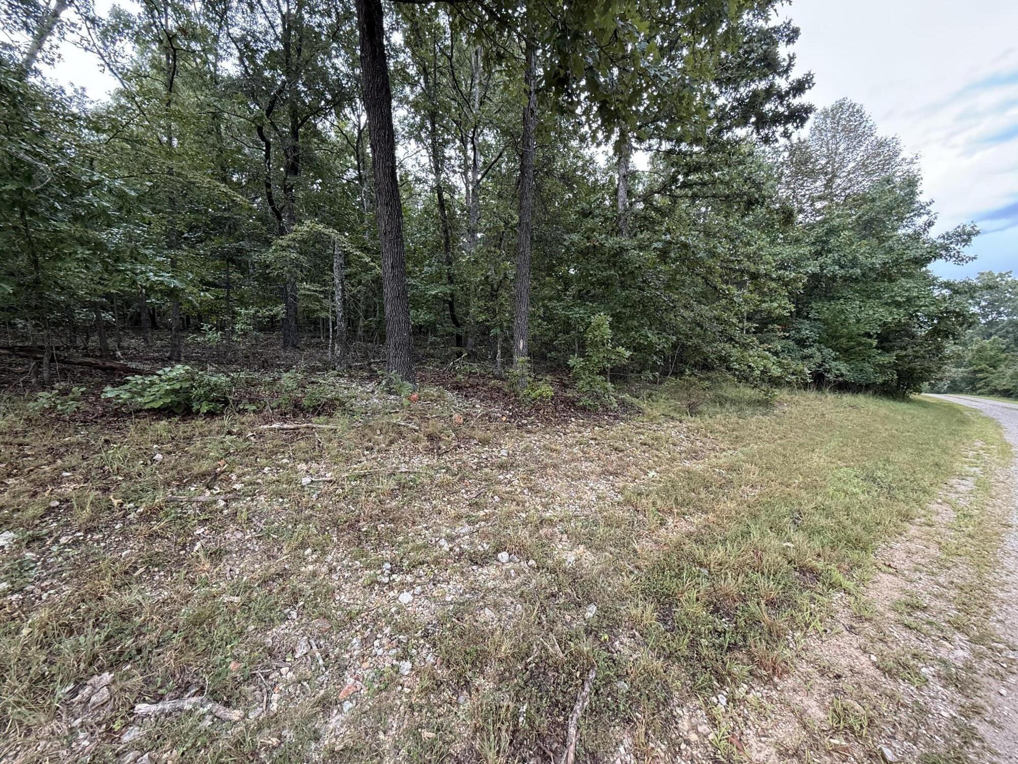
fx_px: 412
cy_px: 382
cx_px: 509
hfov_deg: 102.1
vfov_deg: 85.7
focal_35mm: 14
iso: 160
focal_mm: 2.22
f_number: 2.2
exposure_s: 1/99
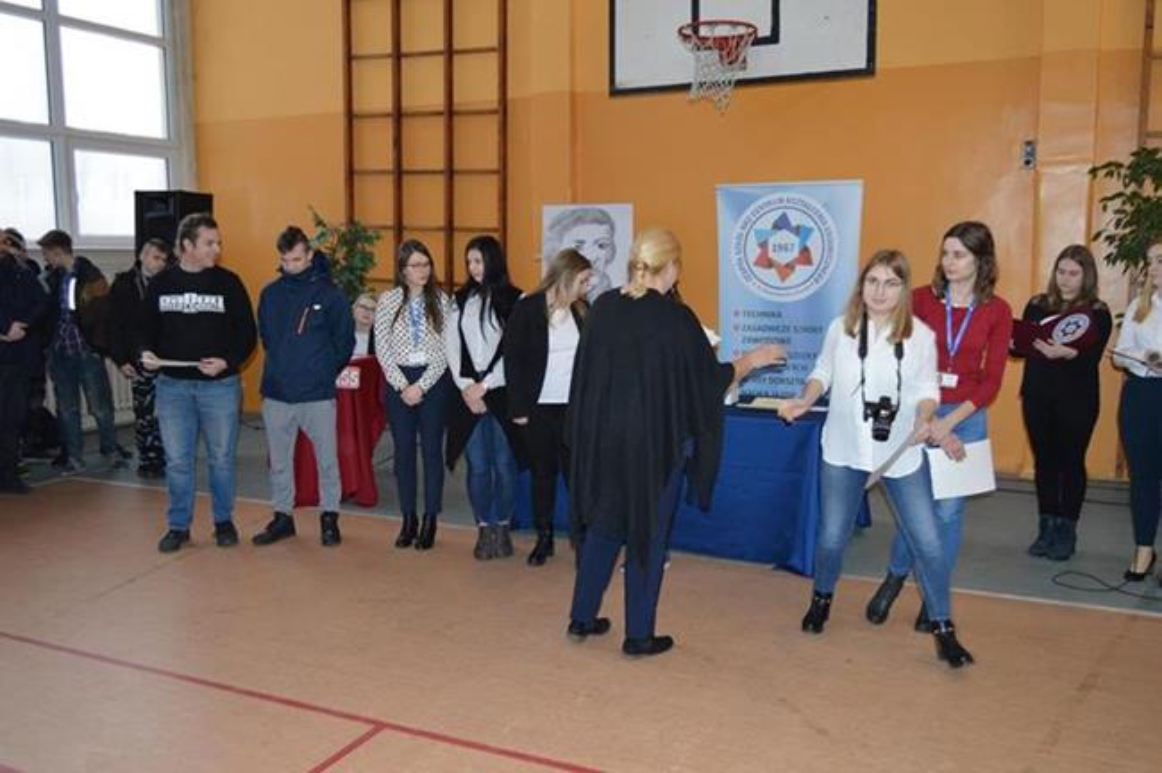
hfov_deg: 62.0
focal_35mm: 30
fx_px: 967
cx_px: 581
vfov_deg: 43.5
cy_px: 386
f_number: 3.5
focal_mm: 20
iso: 450
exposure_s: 1/60
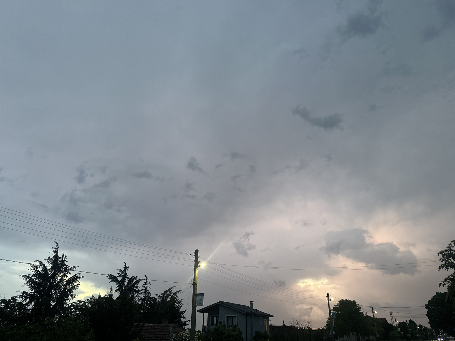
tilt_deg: +26.6
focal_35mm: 24
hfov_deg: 71.6
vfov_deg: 56.8
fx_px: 315
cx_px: 228
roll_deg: -1.8
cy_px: 170
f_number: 1.78
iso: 320
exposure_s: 1/60
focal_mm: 6.86
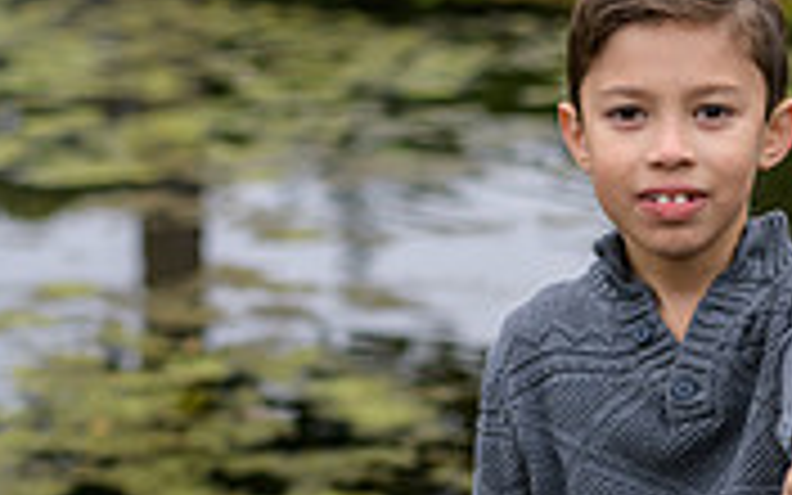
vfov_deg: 9.9
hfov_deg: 15.9
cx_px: 652
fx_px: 2806
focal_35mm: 130
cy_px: 621
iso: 200
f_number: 3.2
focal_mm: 50
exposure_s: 1/400
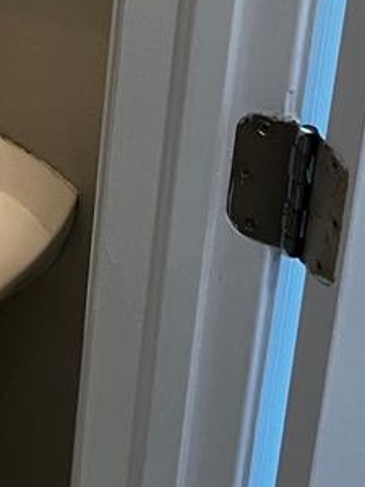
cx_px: -263
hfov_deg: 13.0
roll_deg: +1.5
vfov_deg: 17.9
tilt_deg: -19.2
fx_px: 1462
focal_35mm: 104
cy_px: -114
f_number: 1.6
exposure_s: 1/60
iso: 80
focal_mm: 5.1
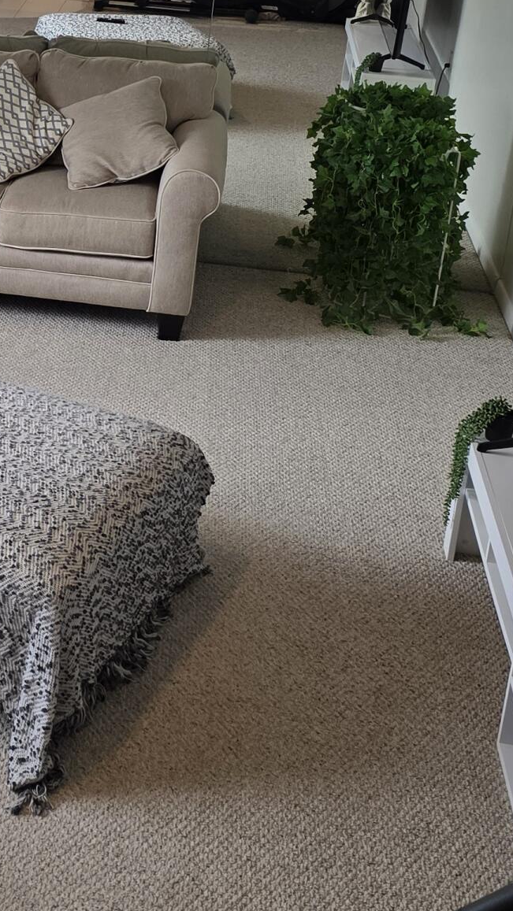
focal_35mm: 65
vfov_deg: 31.7
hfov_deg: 17.8
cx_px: -78
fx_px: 1572
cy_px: 222
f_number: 1.7
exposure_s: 1/120
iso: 125
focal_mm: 6.3
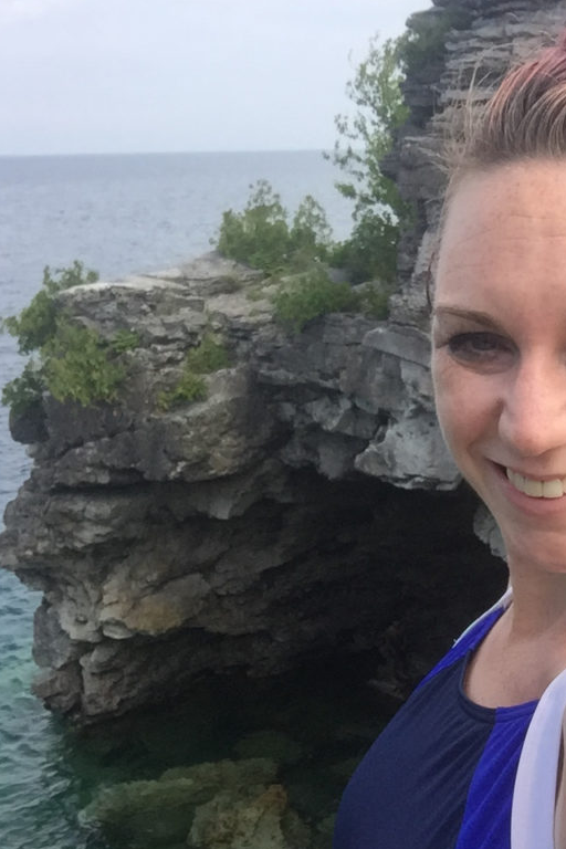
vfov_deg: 45.2
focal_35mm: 43
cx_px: 360
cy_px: 511
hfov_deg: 31.0
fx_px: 1014
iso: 32
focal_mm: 2.65
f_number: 2.2
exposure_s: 1/664
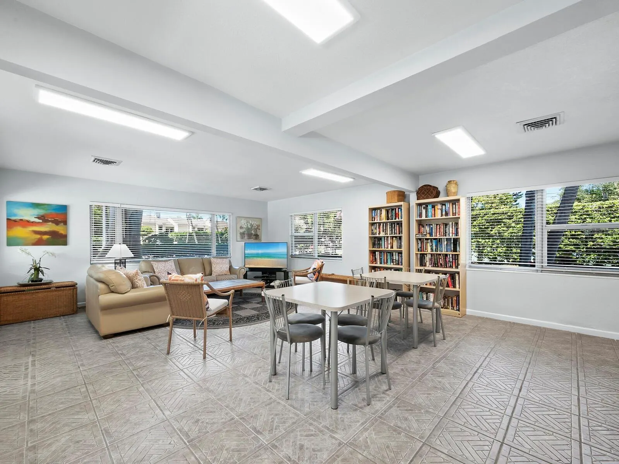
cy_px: 232
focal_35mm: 14
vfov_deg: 85.7
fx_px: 250
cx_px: 310
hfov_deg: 102.1
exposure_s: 1/3
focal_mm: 7
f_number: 11
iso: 400
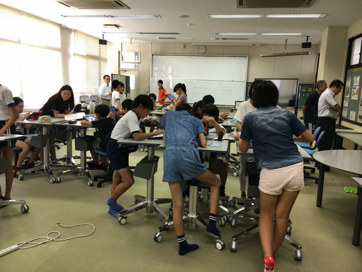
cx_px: 181
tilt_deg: -8.0
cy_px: 136
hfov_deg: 61.7
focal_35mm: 29
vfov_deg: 48.2
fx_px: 303
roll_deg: -2.2
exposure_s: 1/30
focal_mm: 4.15
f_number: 2.2
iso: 64
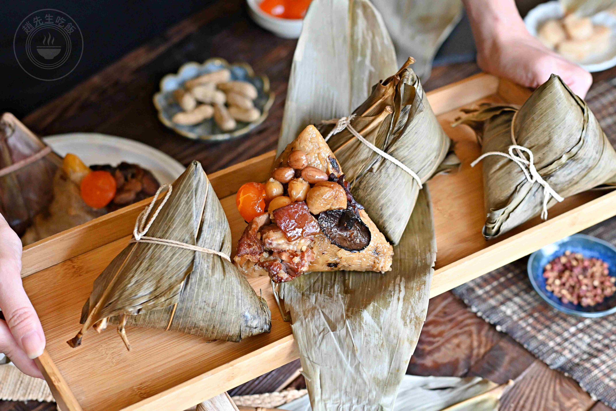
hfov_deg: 27.0
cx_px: 308
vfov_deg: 18.2
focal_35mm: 75
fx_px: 1283
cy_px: 206
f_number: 3.2
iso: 1100
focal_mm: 50
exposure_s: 1/320
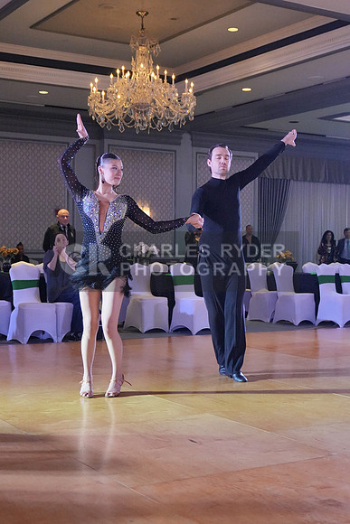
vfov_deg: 36.2
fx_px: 802
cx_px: 175
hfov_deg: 24.6
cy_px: 262
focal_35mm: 55
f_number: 3.2
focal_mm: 37
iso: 5000
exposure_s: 1/500
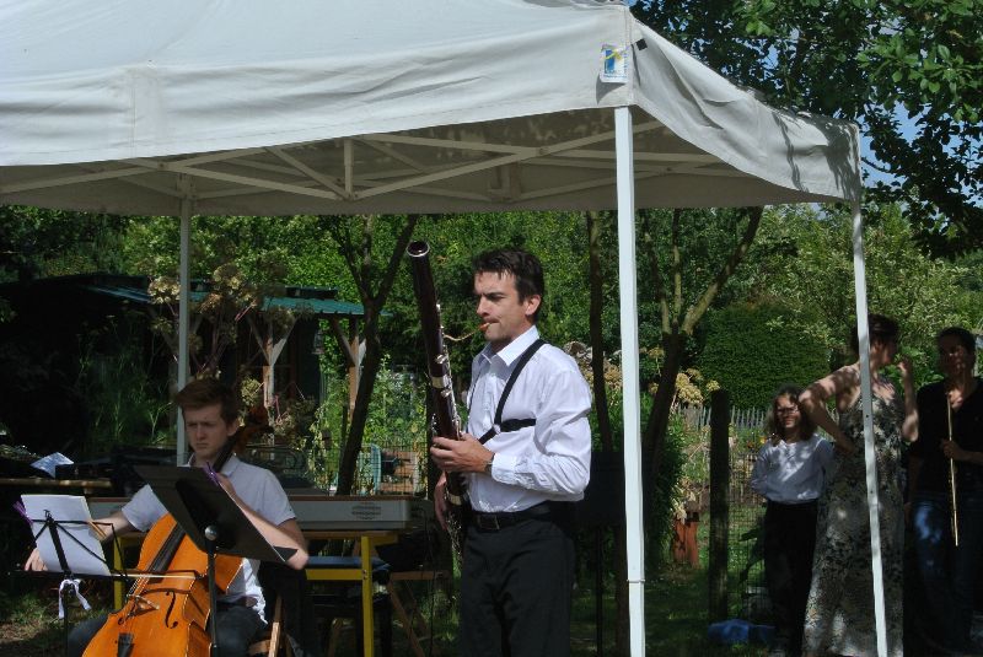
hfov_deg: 25.0
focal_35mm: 81
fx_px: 2214
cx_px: 492
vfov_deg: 16.9
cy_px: 328
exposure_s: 1/125
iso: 100
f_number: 16
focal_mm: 30
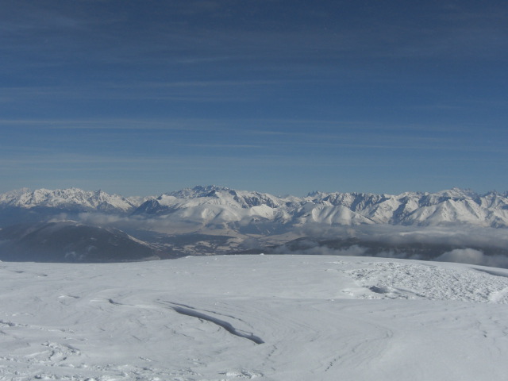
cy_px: 190
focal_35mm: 38
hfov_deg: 49.0
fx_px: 558
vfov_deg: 37.7
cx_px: 254
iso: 80
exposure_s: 1/800
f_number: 8
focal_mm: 7.9
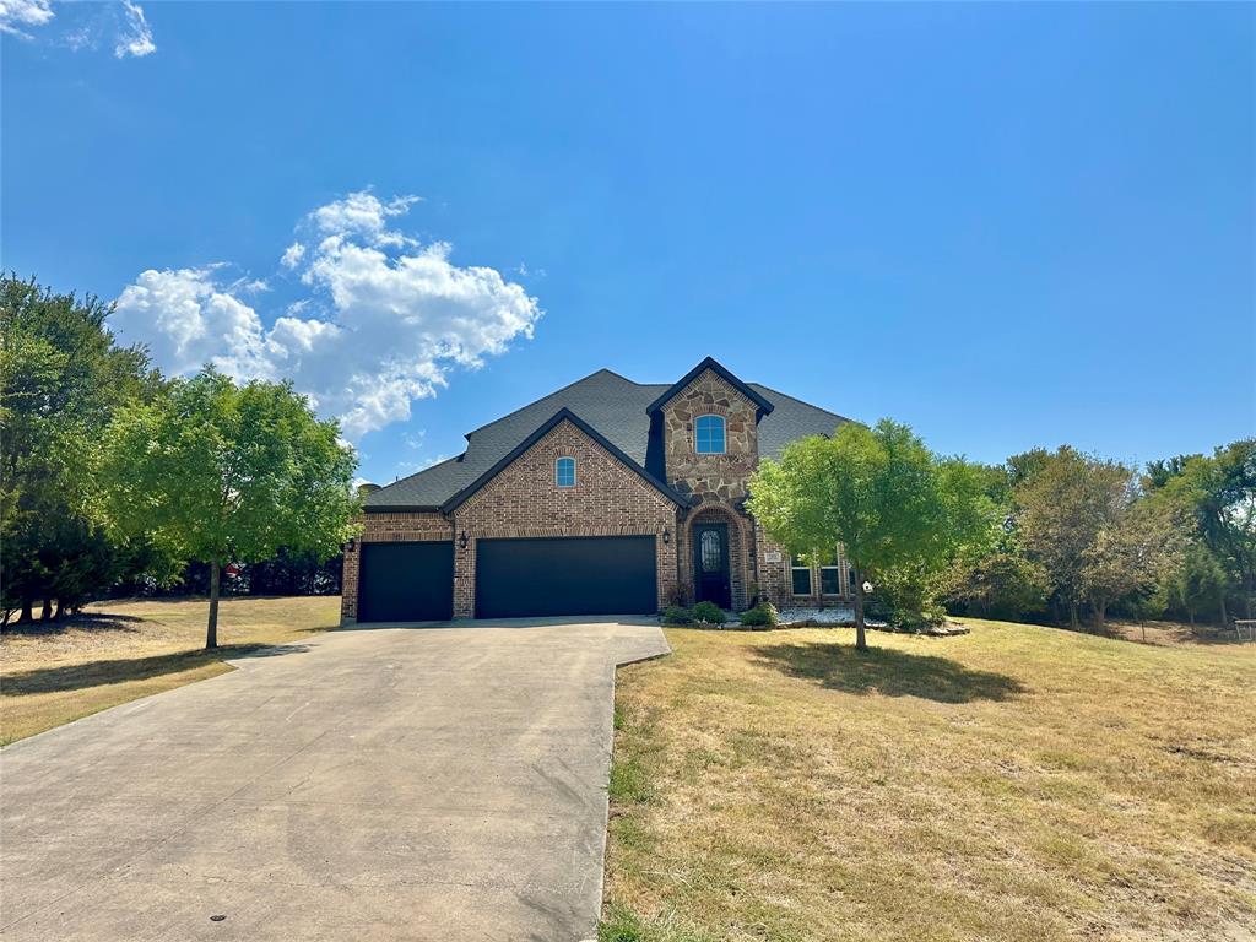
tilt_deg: +11.7
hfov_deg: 71.6
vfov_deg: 56.8
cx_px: 628
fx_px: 871
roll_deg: +0.9
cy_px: 471
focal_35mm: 24
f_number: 1.78
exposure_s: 1/8929
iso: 80
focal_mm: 6.86
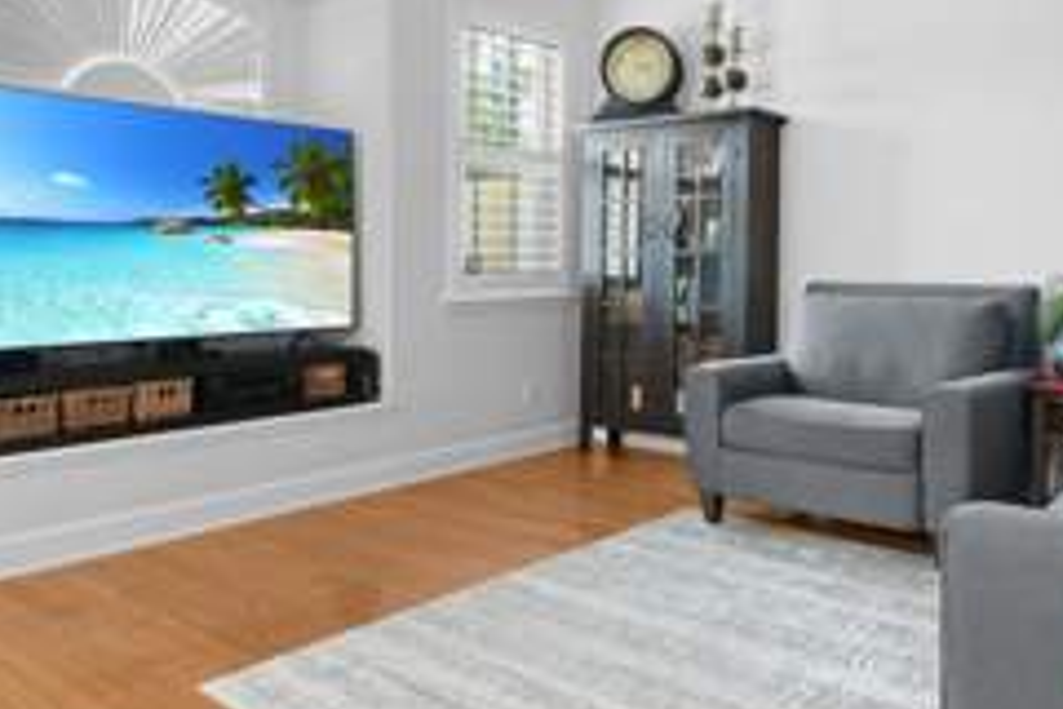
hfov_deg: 61.5
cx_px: 629
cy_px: 268
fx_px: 886
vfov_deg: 43.3
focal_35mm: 30
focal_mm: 10
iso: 320
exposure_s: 1.3
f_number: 11
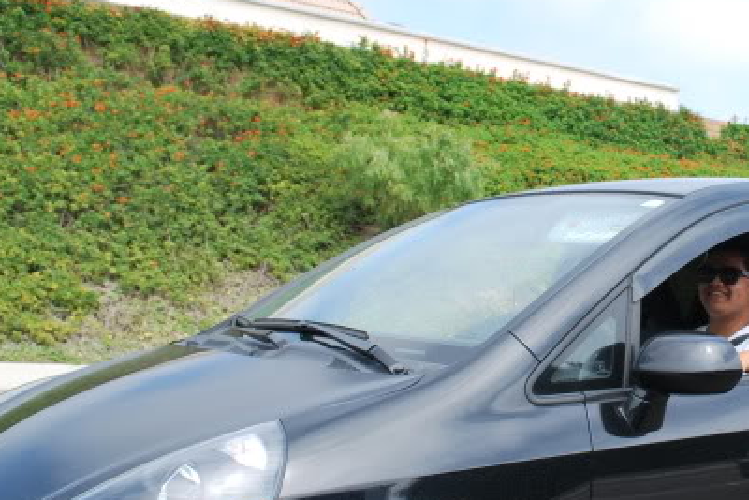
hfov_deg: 35.8
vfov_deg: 25.1
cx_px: 589
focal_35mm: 54
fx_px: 1124
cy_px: 233
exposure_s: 1/200
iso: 100
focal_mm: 18
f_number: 7.1
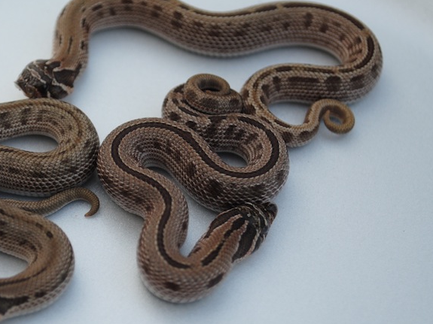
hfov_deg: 19.0
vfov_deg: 14.4
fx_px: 1288
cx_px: 110
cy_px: 170
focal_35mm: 103
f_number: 5.3
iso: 200
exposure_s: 1/200
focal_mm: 40
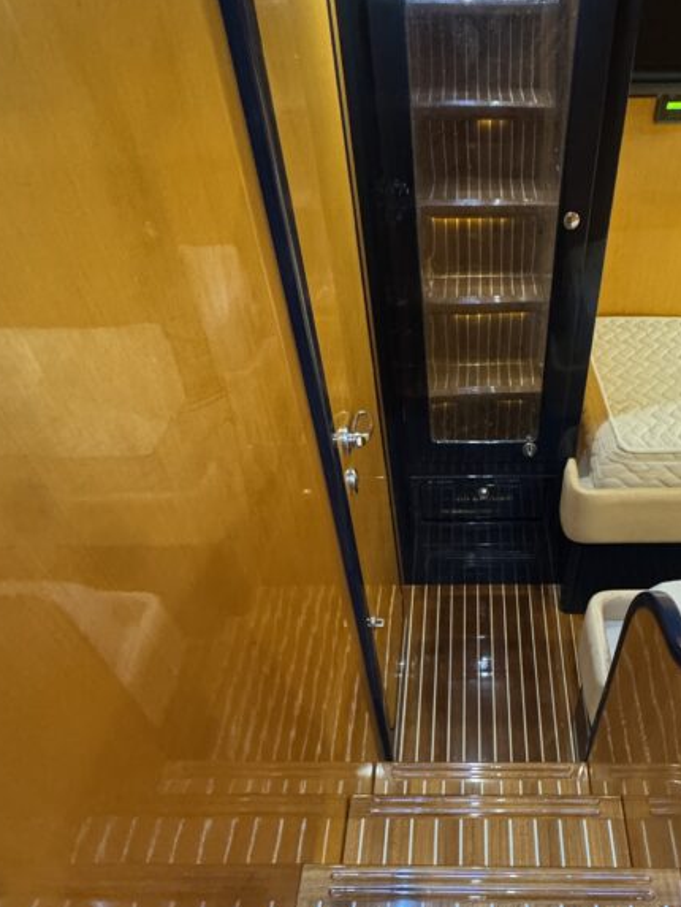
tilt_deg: -49.7
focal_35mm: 25
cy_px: 602
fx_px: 656
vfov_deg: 67.6
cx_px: 459
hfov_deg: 53.7
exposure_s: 1/60
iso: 800
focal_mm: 2.22
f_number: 2.2
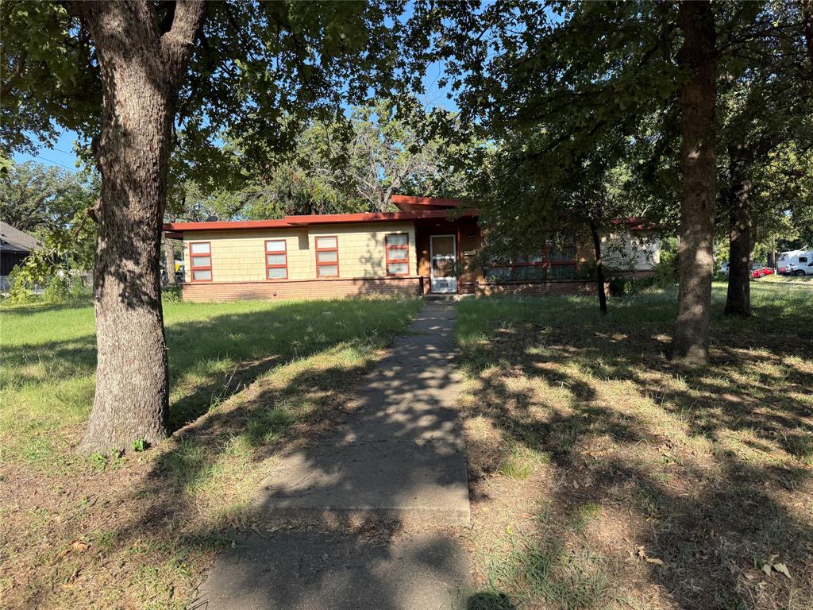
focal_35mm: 24
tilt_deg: -2.5
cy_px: 305
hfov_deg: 71.6
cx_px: 406
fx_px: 564
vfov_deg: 56.8
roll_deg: +1.6
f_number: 1.78
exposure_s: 1/1812
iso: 100
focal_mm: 6.76
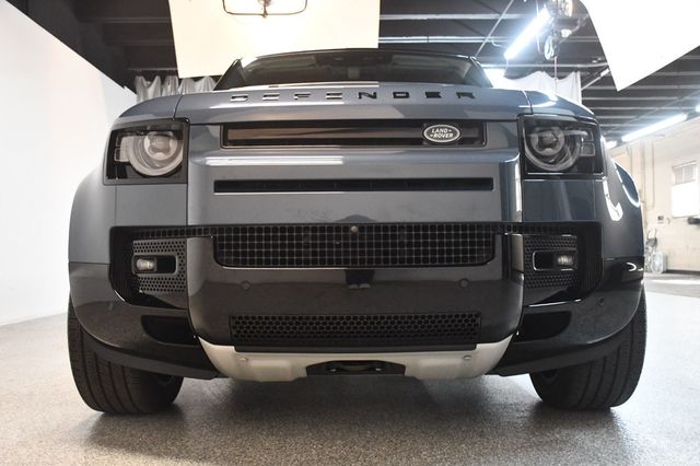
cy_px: 233
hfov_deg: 55.8
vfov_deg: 38.8
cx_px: 350
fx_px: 661
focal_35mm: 34
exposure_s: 1/100
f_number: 3.8
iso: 3200
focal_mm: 23
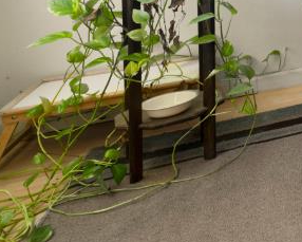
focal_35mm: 59
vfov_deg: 21.4
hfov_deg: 16.9
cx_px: 668
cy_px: -128
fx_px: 528
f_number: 7.1
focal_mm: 12
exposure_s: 3.2
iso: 400
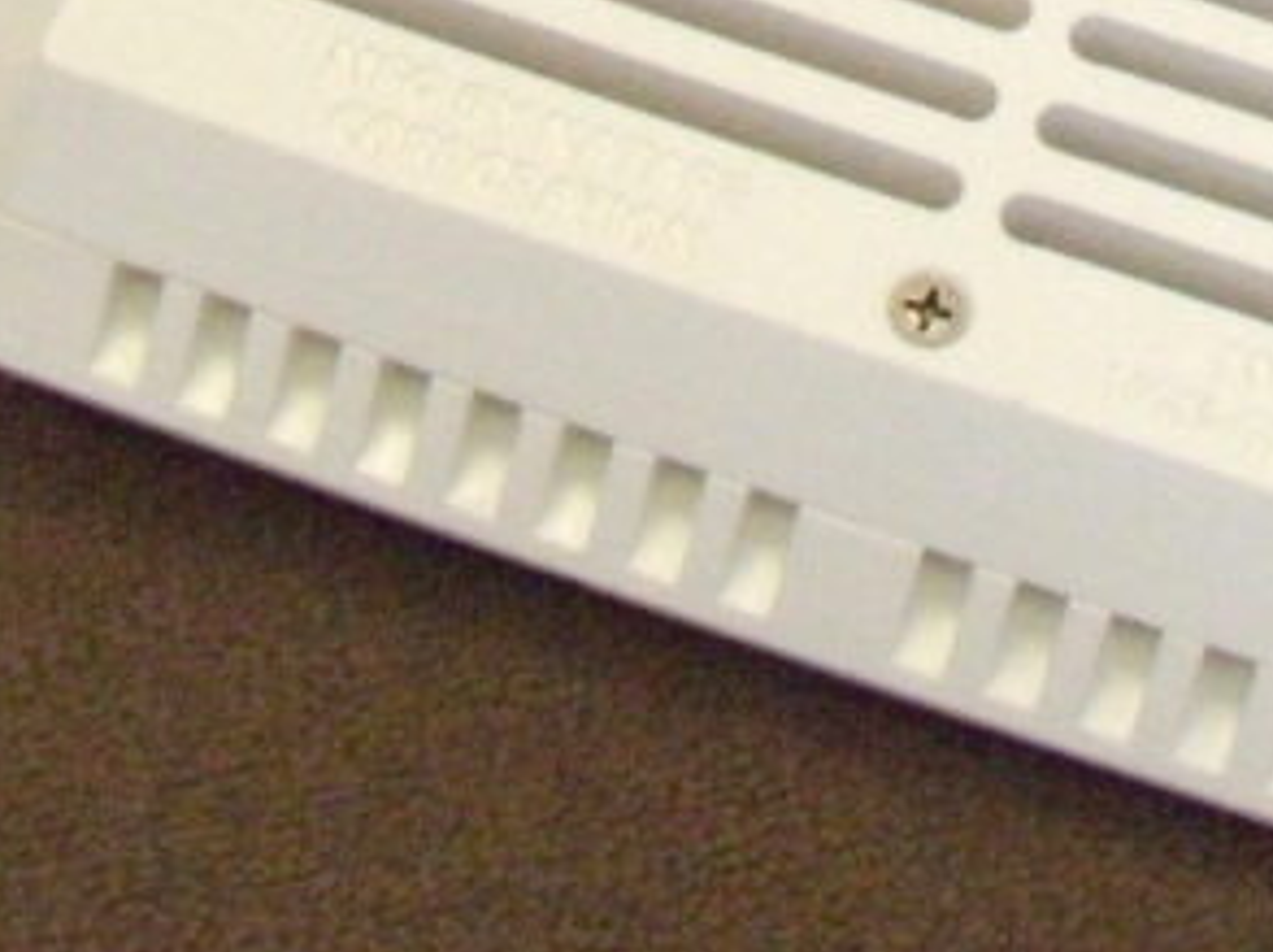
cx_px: 1030
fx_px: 4628
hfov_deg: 15.6
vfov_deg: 11.1
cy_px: -678
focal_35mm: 126
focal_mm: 6.4
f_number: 3.6
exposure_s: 1/60
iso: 400
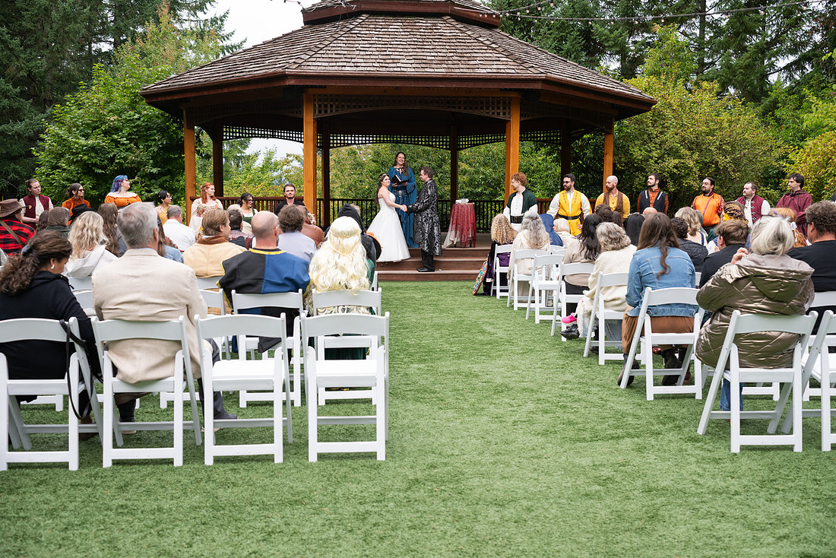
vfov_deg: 37.5
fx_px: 822
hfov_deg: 53.9
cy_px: 279
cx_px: 418
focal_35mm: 35
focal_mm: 35
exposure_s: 1/400
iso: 400
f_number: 4
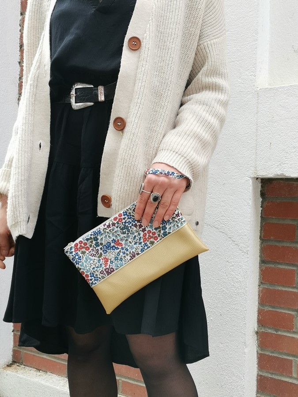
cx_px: 149
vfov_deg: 41.2
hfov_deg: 31.5
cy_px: 198
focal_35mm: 46
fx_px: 528
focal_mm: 4.75
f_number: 1.8
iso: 50
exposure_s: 1/125
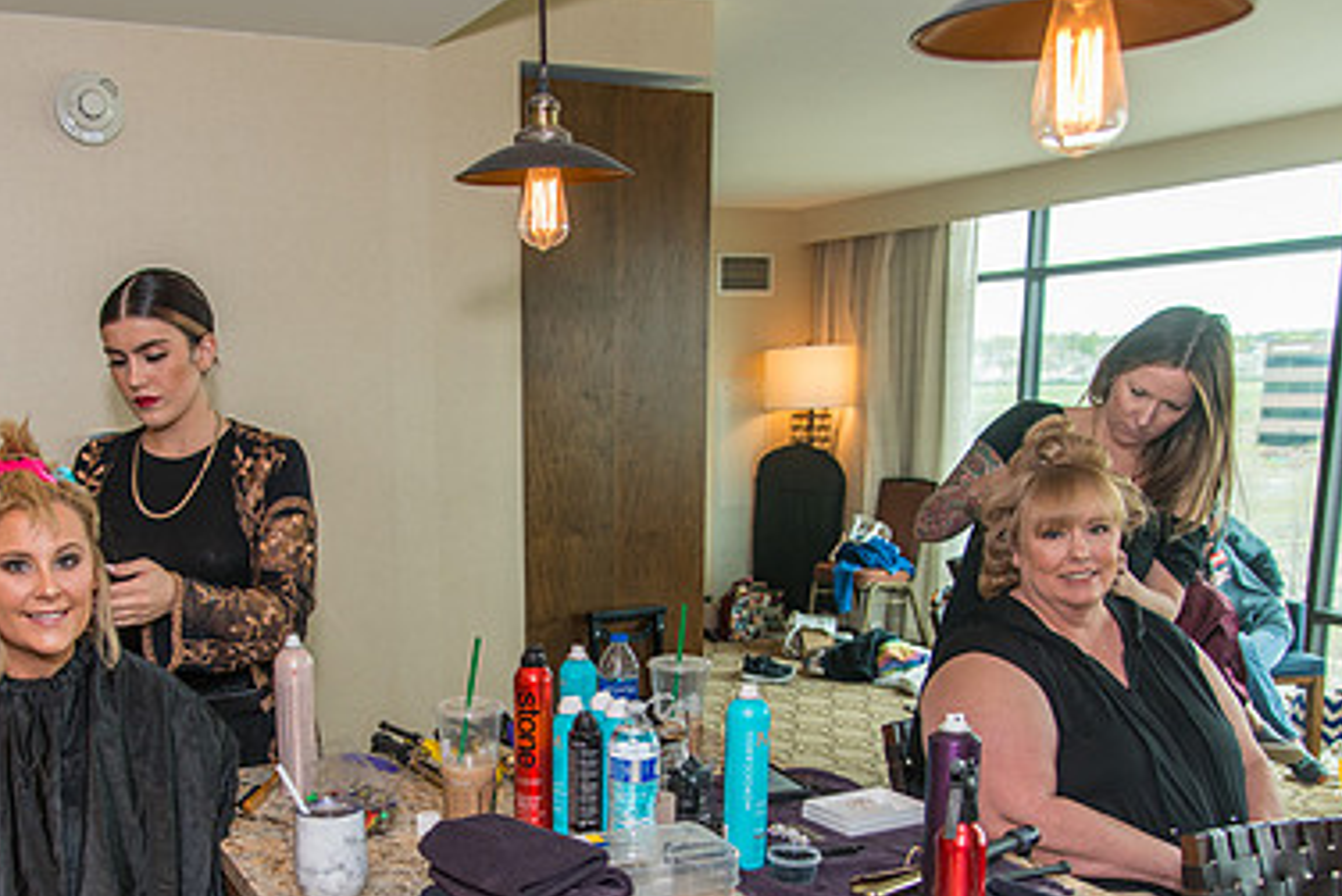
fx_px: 1380
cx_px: 475
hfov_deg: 51.1
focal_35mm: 37
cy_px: 673
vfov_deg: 35.2
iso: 400
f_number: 4
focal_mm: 24
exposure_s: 1/200
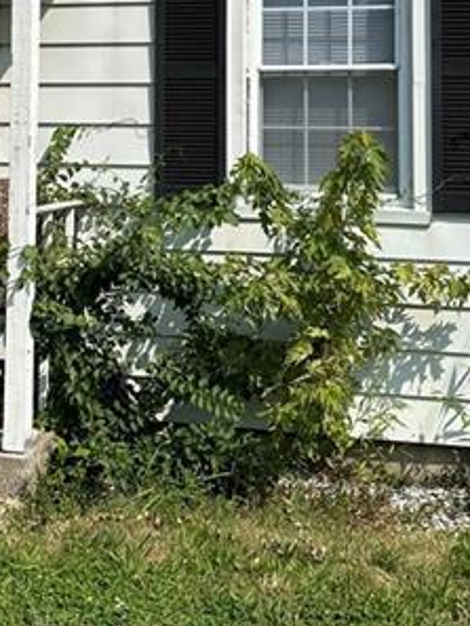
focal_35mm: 62
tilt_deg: +3.8
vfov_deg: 29.9
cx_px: 112
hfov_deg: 23.4
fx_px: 1122
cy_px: 67
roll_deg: -1.4
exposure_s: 1/7042
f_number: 1.78
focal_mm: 6.86
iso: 80
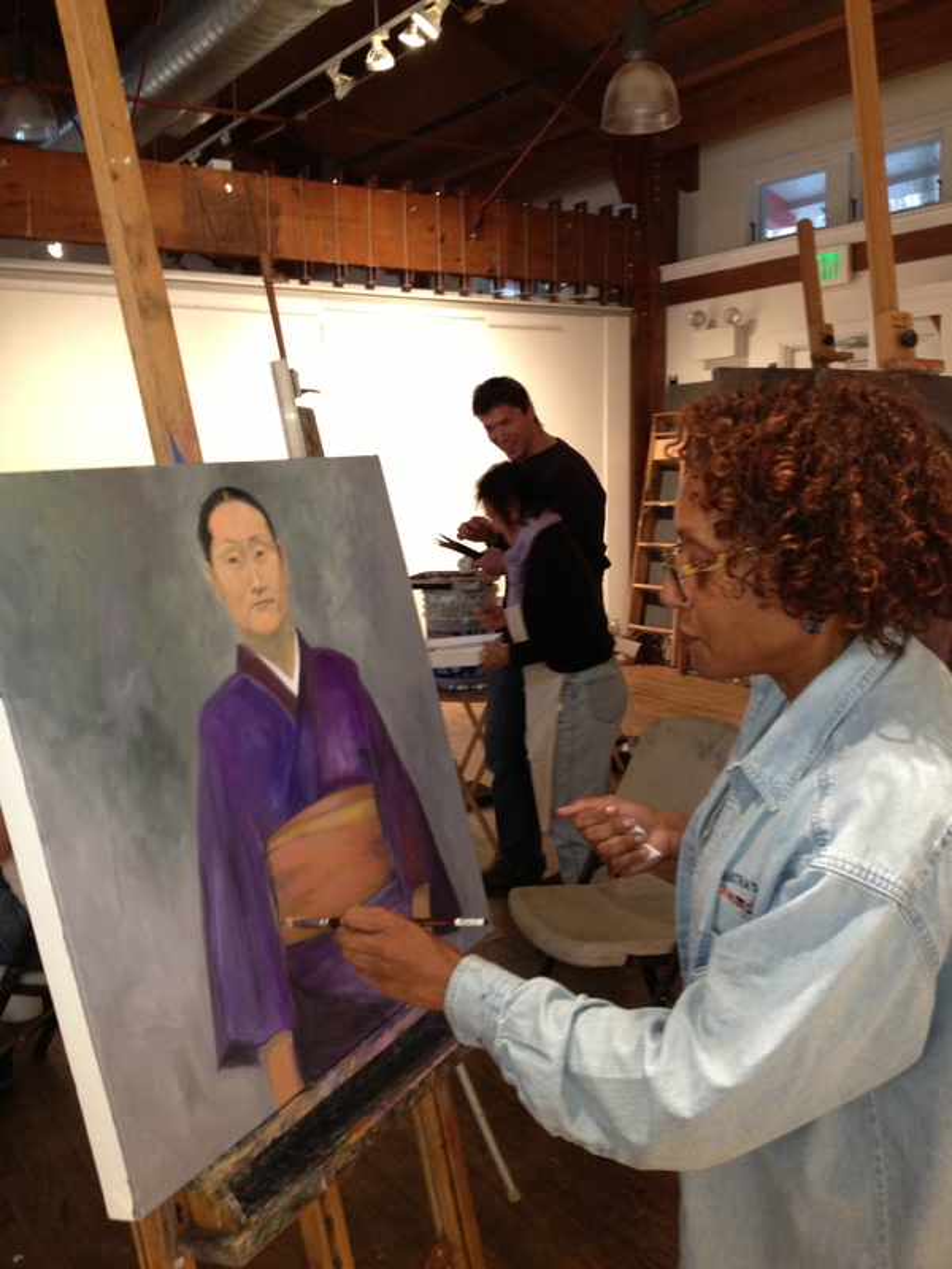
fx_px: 1283
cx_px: 476
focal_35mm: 35
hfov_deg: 40.7
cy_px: 634
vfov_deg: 52.6
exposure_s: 1/20
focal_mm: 4.28
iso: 125
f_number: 2.4
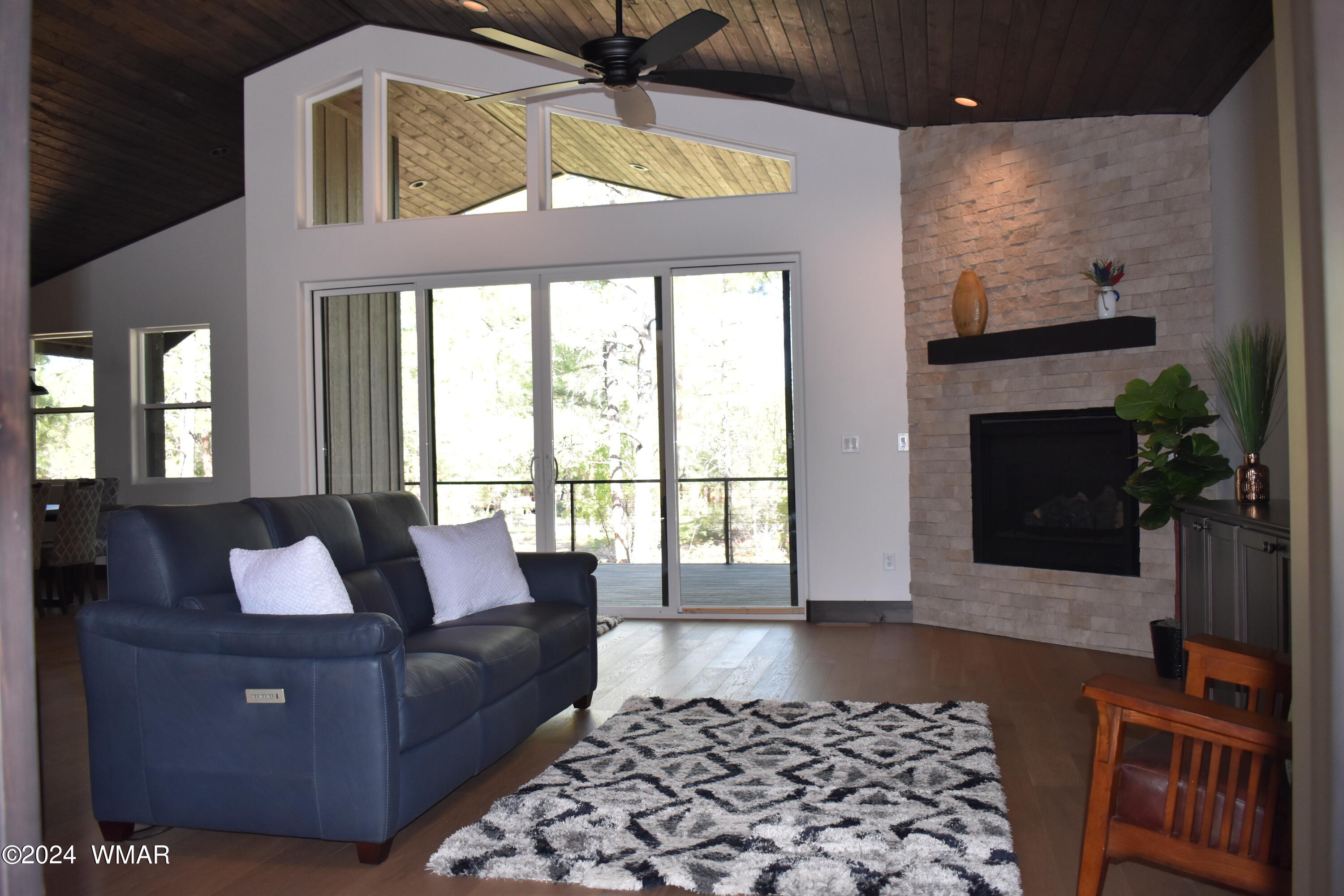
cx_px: 672
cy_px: 448
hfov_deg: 61.9
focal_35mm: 30
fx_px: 1120
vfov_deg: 43.6
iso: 800
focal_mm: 20
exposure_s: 1/200
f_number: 4.5
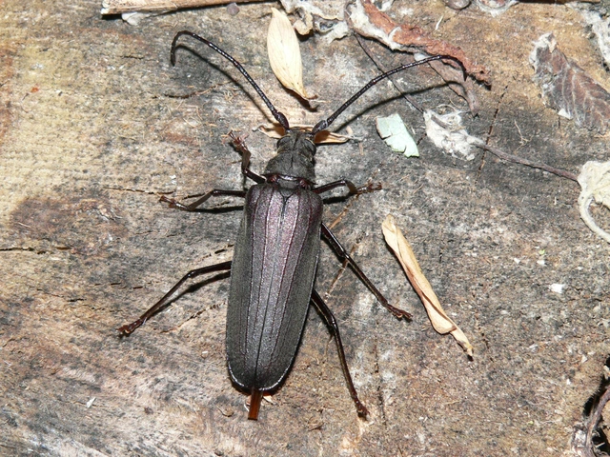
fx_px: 1445
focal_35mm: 82
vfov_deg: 18.0
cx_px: 305
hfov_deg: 23.8
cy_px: 228
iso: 100
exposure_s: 1/60
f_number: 4
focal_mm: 13.6
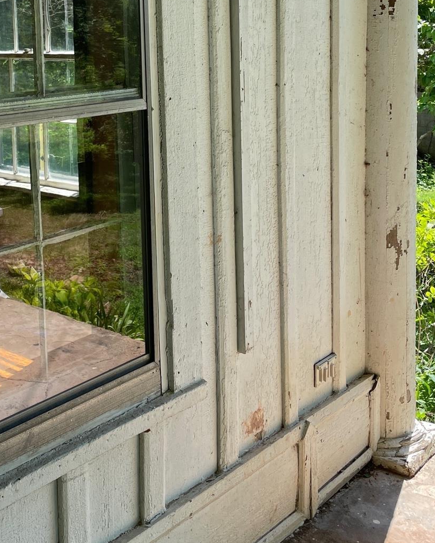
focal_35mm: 50
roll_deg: +1.4
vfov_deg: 36.1
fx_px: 804
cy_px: 111
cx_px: 144
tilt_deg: -7.2
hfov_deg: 30.0
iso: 32
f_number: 1.6
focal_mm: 4.2
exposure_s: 1/739
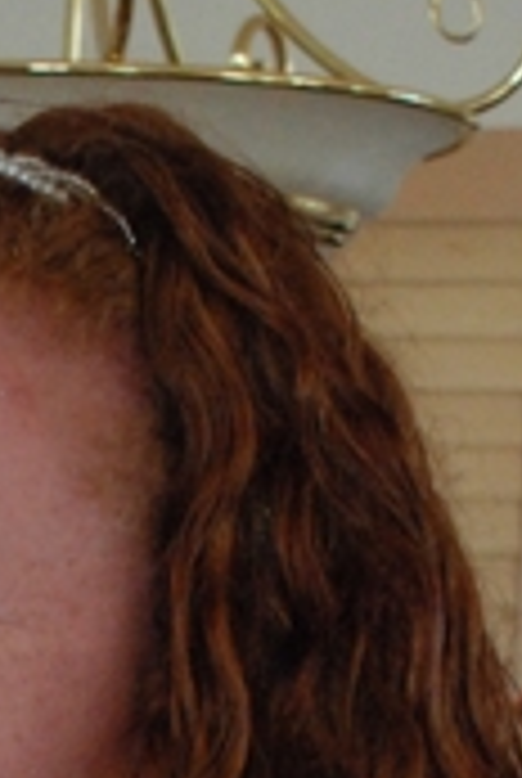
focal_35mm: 208
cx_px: -338
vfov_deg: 9.4
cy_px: 1376
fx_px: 4506
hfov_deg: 6.5
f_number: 5.6
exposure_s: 1/125
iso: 1600
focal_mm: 32
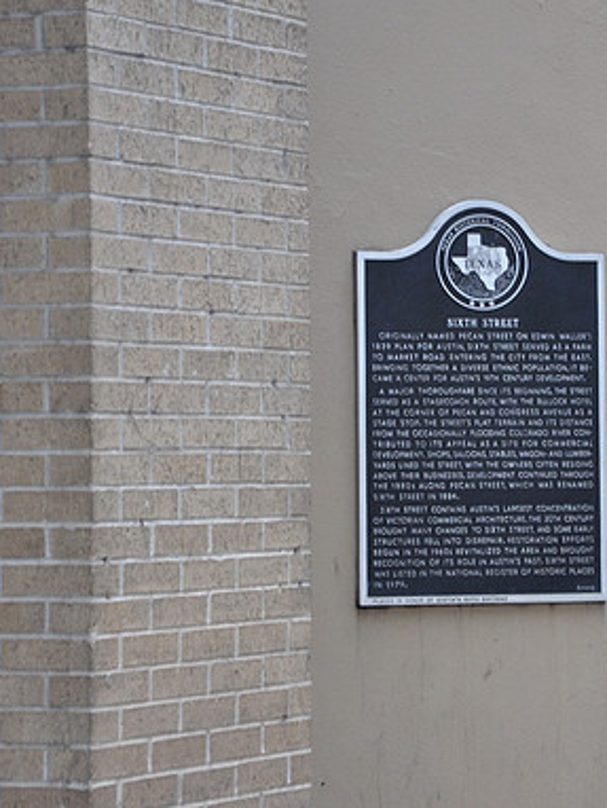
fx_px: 3573
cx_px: 489
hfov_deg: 9.7
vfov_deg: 12.9
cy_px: 405
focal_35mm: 153
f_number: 5.3
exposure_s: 1/60
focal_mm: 70
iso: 450
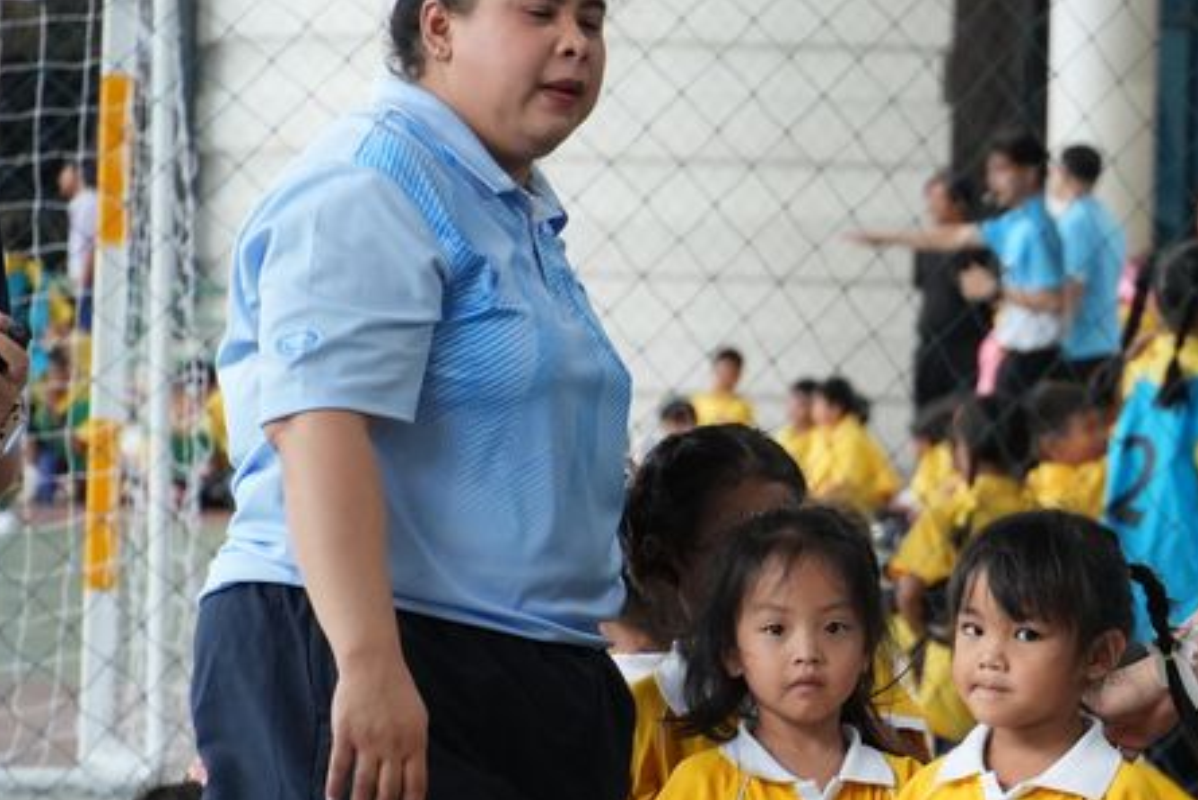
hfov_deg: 6.1
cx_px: 1265
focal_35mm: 337
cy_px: 591
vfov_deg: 4.1
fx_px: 11218
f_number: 5.6
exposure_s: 1/500
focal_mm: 100
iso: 1600
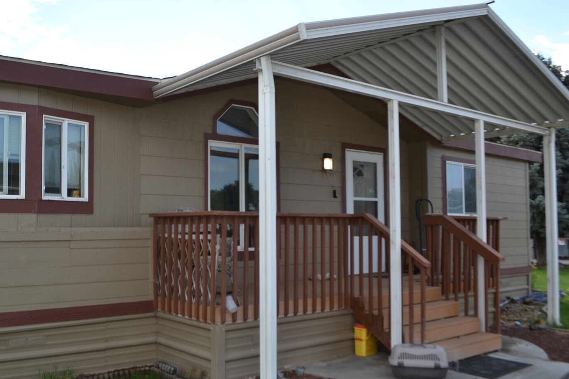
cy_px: 202
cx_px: 247
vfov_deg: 39.9
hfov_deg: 57.0
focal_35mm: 33
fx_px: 521
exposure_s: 1/200
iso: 100
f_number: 6.3
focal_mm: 18
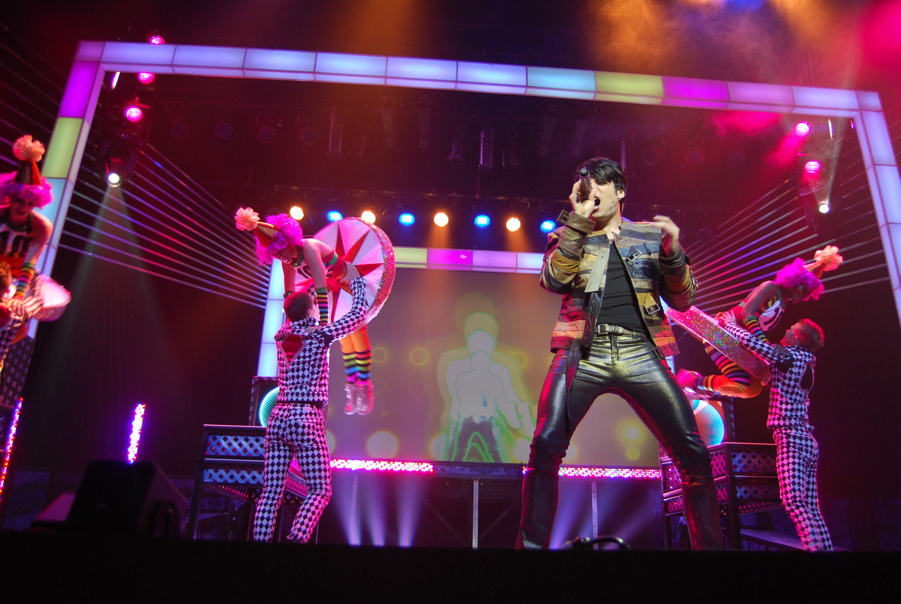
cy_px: 302
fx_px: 677
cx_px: 450
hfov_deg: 67.3
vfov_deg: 48.1
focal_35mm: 27
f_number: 3.5
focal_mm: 18
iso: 400
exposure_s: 1/40
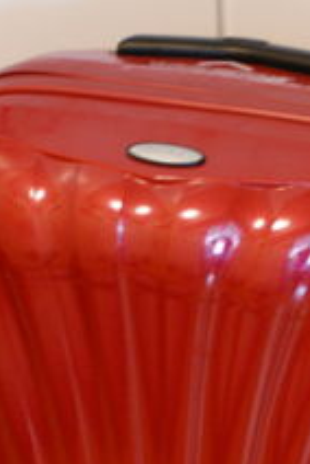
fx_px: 2047
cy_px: 455
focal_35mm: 159
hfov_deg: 8.7
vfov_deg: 12.8
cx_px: 218
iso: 400
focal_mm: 50
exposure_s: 1/25
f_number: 2.8
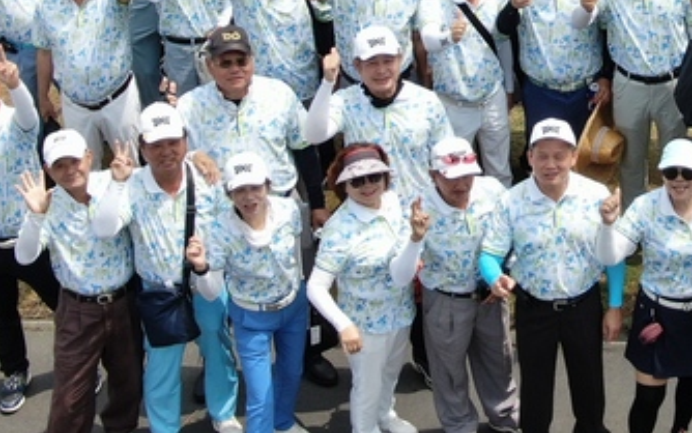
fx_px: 2207
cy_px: -39
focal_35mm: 117
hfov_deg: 17.5
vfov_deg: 11.1
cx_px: 653
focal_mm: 6.08
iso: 100
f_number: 3.3
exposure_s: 1/640
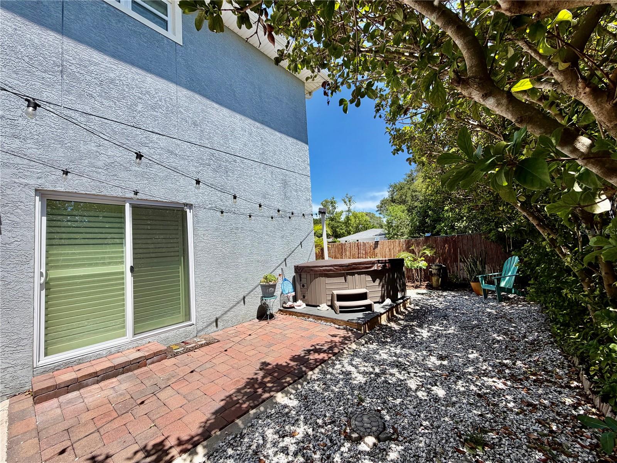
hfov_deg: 102.1
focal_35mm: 14
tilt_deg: +2.6
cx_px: 308
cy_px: 232
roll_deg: +3.5
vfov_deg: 85.7
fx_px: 250
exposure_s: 1/770
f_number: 2.2
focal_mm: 2.22
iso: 25
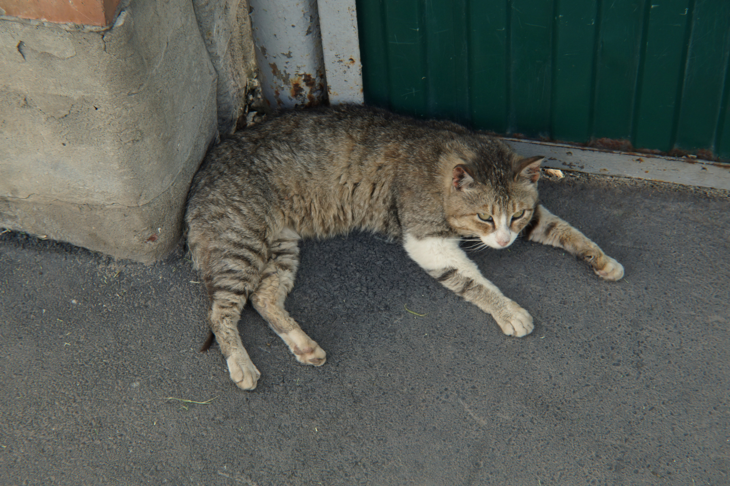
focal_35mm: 69
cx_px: 365
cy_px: 243
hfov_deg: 29.3
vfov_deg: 19.7
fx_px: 1398
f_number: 13
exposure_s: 1/50
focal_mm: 46
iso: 400
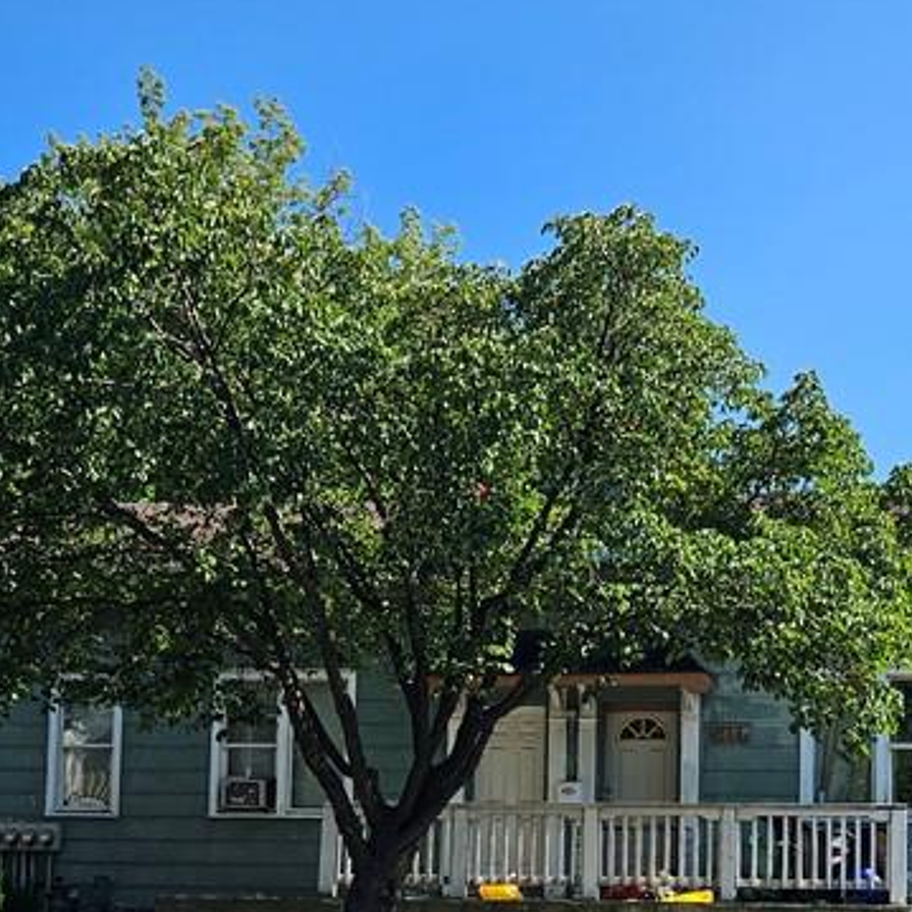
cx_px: 602
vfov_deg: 28.6
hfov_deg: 29.4
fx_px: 1729
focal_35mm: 58
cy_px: 795
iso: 25
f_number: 1.8
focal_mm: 5.4
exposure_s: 1/1372
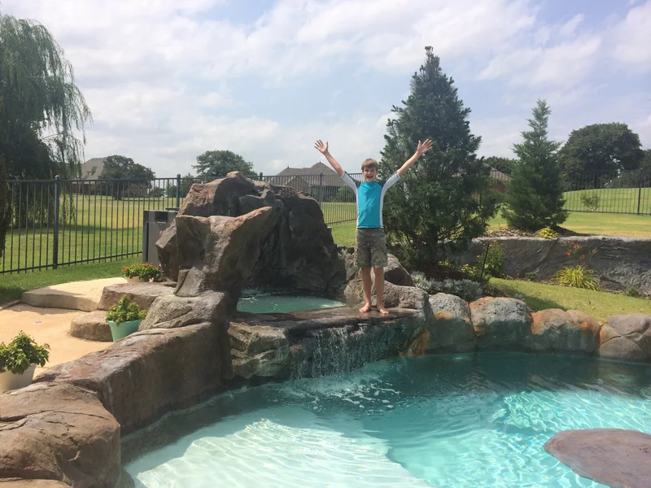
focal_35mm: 30
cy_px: 244
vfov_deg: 46.8
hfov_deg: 60.0
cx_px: 326
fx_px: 564
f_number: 2.2
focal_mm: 4.12
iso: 40
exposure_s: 1/3165
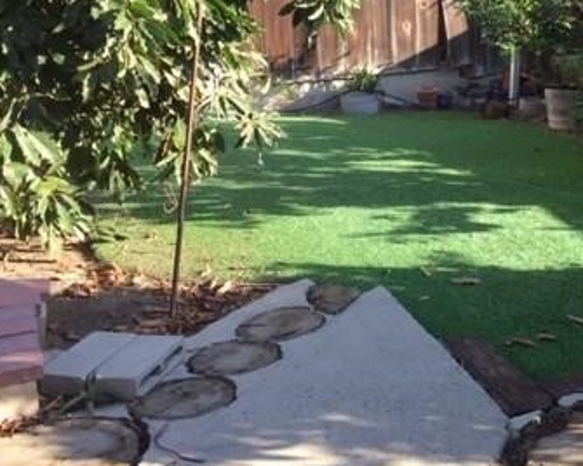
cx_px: 531
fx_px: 932
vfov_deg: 27.7
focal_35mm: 54
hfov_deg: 32.9
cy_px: 120
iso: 32
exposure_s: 1/220
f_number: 2.2
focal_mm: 4.15
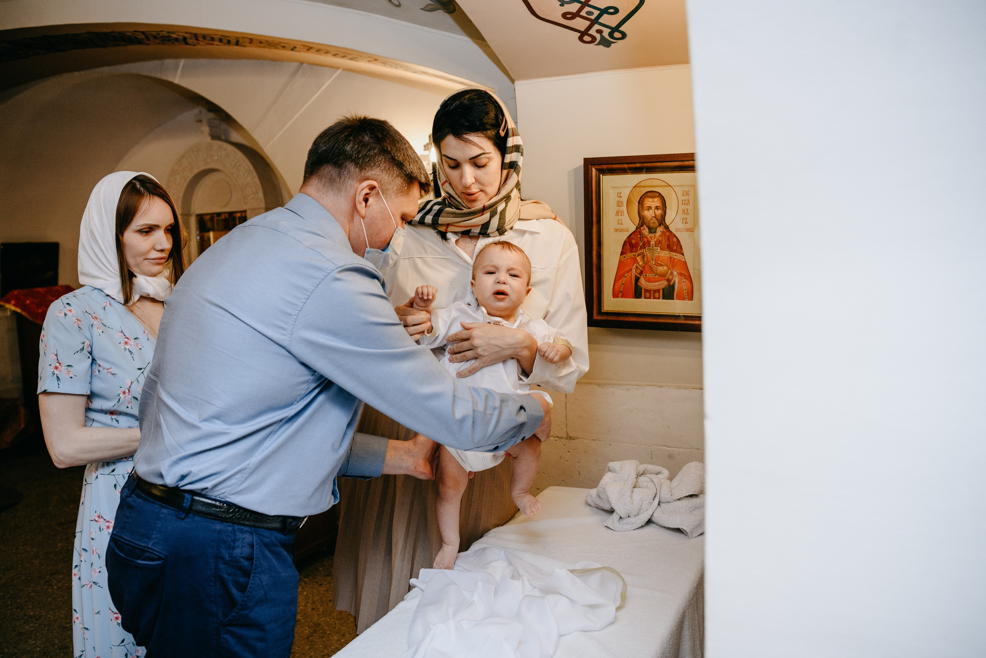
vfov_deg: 44.6
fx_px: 802
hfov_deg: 63.2
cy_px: 329
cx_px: 493
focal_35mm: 29
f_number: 3.5
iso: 640
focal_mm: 28
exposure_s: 1/160
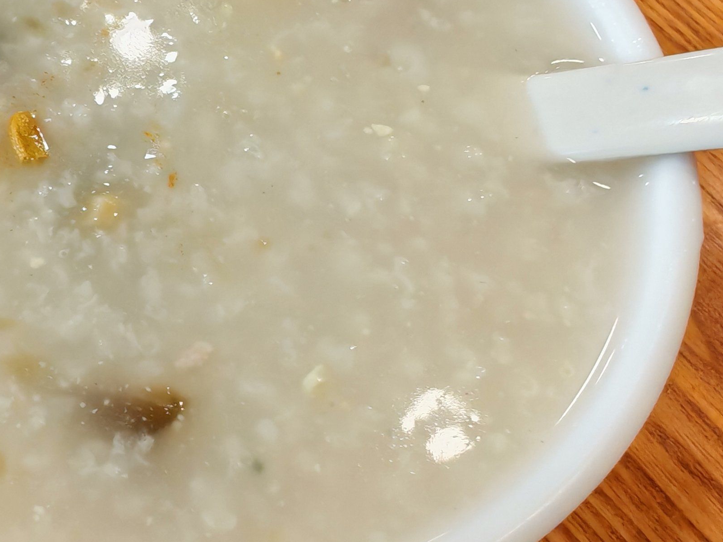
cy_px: 200
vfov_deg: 31.4
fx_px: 961
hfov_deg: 39.4
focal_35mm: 46
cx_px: 130
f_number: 2.2
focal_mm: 1.96
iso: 160
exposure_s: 1/50
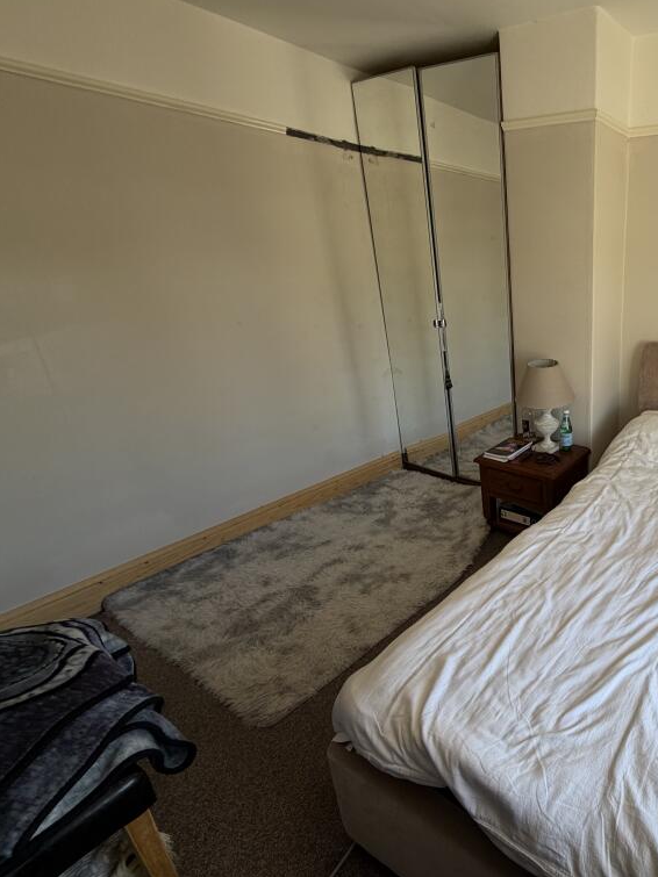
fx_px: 482
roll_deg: +0.1
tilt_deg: -17.5
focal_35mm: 19
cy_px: 433
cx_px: 593
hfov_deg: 58.6
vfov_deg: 84.7
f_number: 2.2
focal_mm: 2.22
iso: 80
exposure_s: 1/100
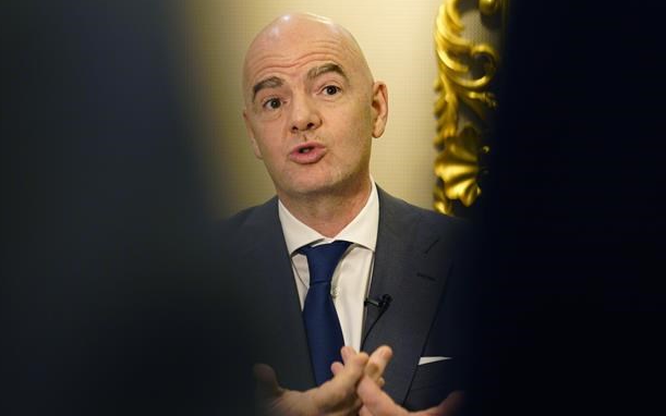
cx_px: 348
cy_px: 182
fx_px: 1852
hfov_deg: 20.4
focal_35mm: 102
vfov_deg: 12.8
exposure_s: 1/80
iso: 1000
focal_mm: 63
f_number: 2.8
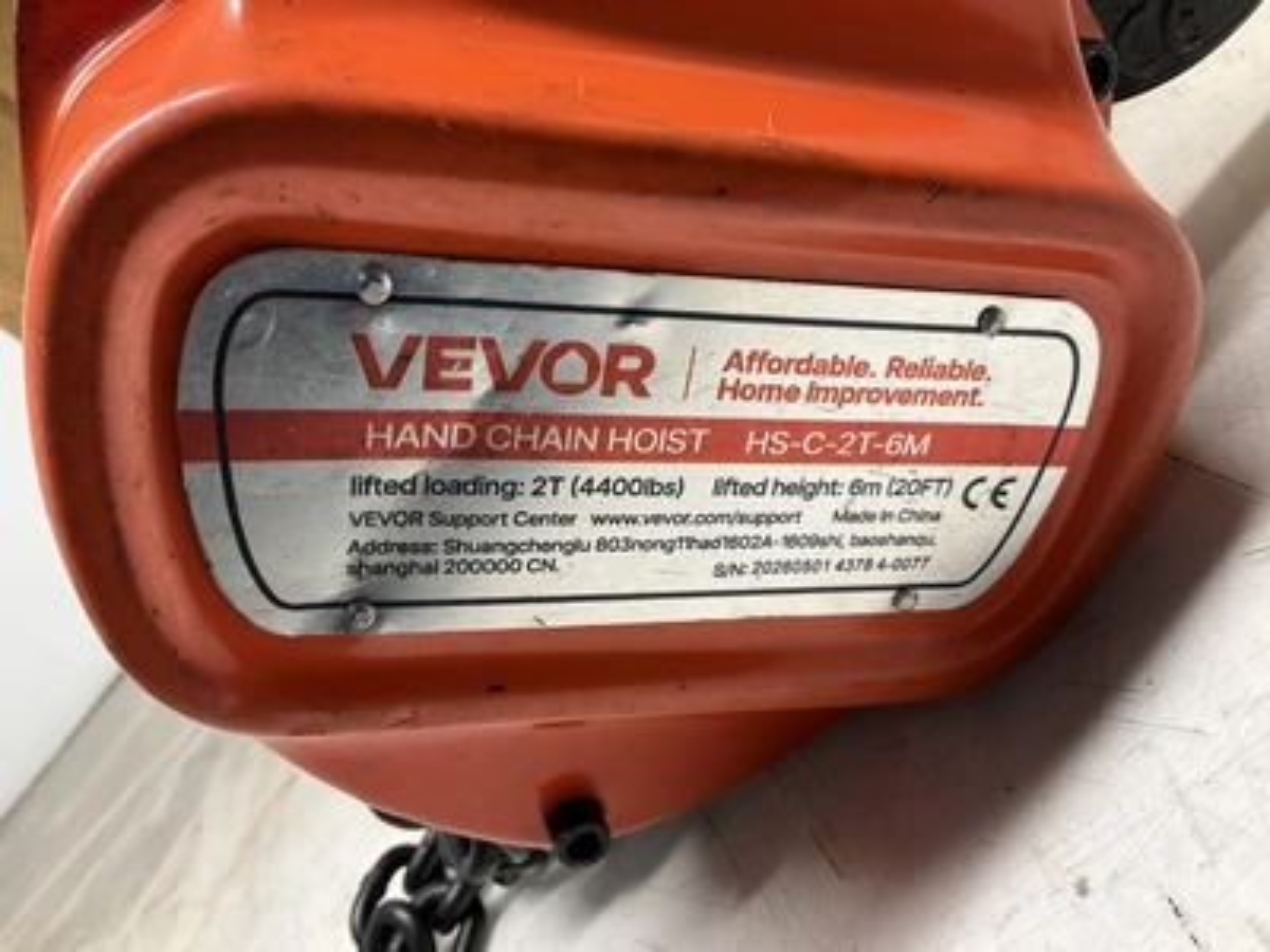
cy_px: 476
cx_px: 635
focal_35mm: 29
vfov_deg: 48.2
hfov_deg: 61.7
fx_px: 1064
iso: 40
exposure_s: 1/60
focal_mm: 3
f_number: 1.8
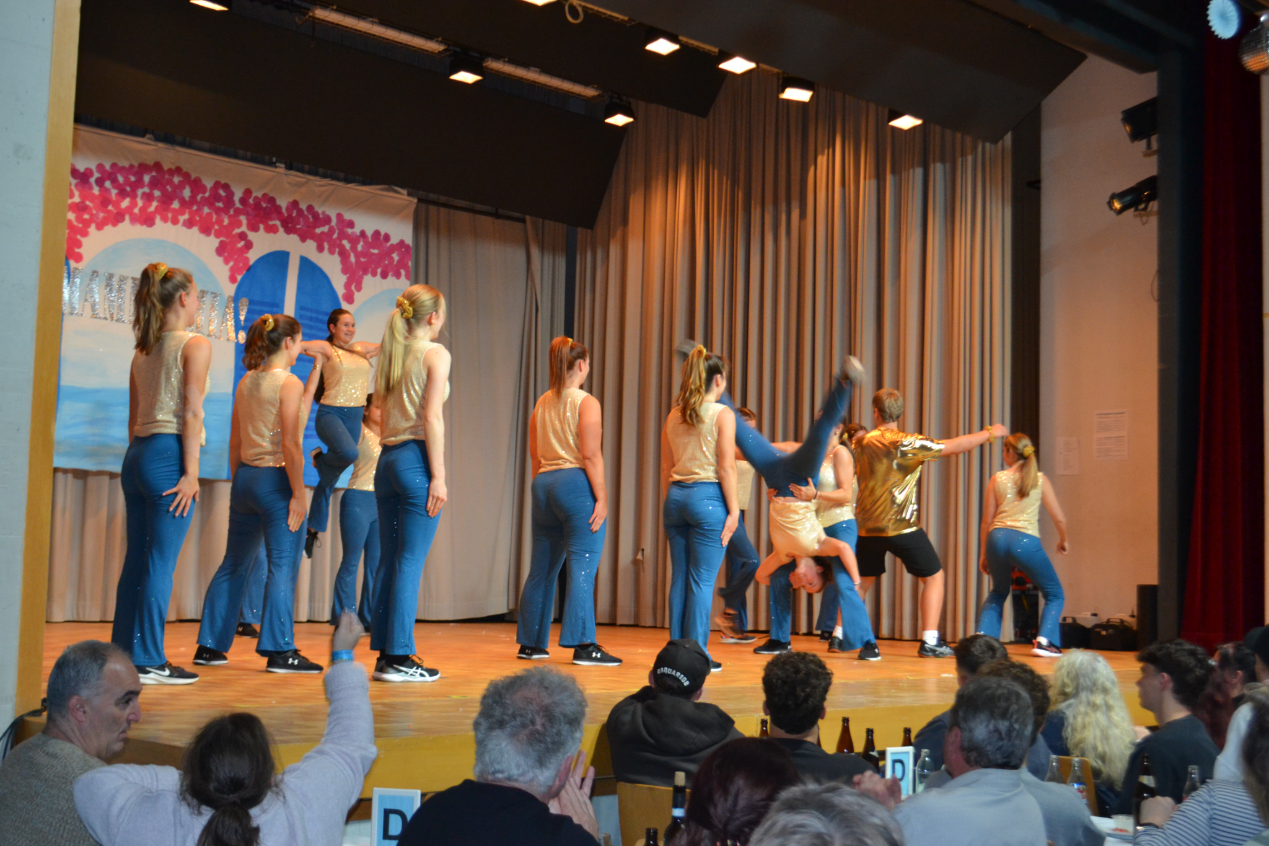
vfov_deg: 28.1
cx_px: 634
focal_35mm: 48
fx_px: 1692
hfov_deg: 41.1
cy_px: 423
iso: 1250
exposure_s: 1/60
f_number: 4.8
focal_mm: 32
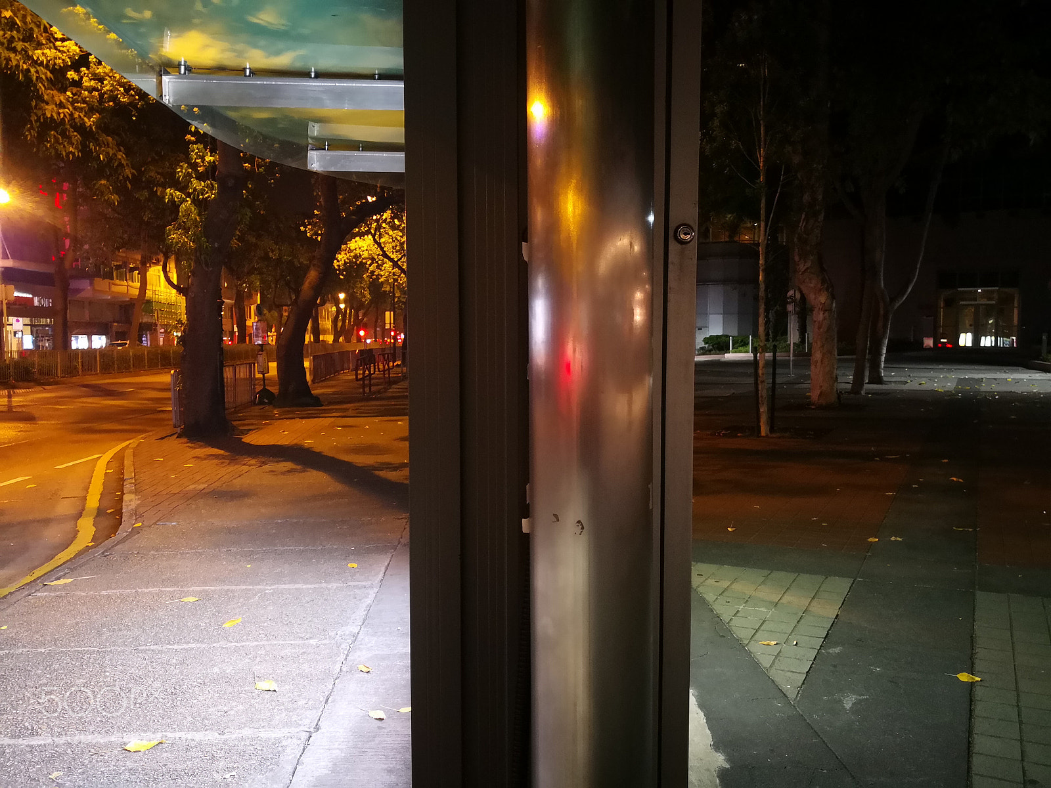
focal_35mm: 27
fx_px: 820
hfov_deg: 65.3
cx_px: 526
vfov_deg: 51.4
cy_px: 394
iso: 1000
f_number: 1.6
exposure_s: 1/16.7
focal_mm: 3.95
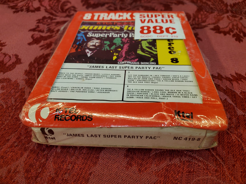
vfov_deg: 53.1
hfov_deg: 67.3
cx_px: 123
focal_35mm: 26
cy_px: 92
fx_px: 185
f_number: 2.4
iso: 125
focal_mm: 4.3
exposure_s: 1/120
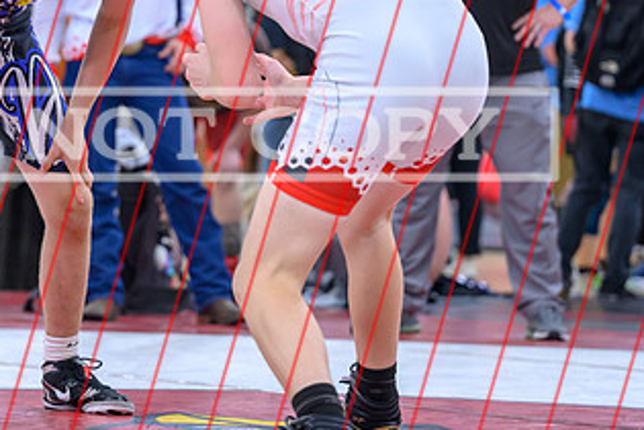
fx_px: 4060
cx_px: 137
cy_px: 67
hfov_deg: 9.0
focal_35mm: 227
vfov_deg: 6.0
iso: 1800
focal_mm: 98
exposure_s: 1/640
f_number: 2.8
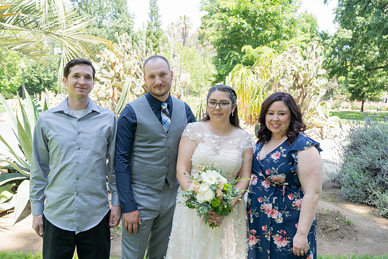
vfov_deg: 40.0
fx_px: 356
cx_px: 194
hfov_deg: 57.2
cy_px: 130
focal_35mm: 33
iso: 250
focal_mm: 33
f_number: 4
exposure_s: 1/250
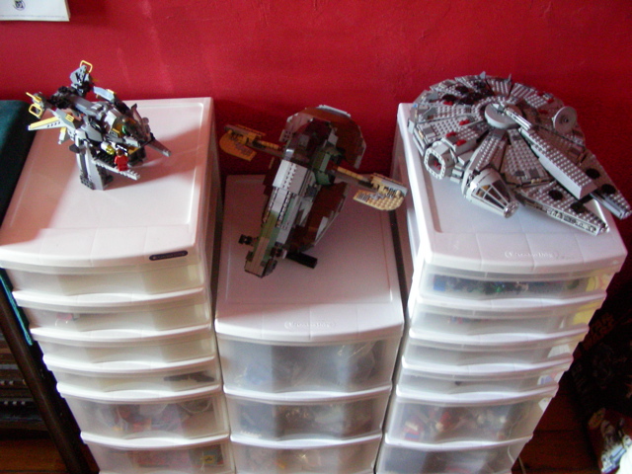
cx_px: 316
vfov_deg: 37.7
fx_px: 694
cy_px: 237
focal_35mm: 38
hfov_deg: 49.0
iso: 400
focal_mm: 6.3
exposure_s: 1/7.3
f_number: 3.5
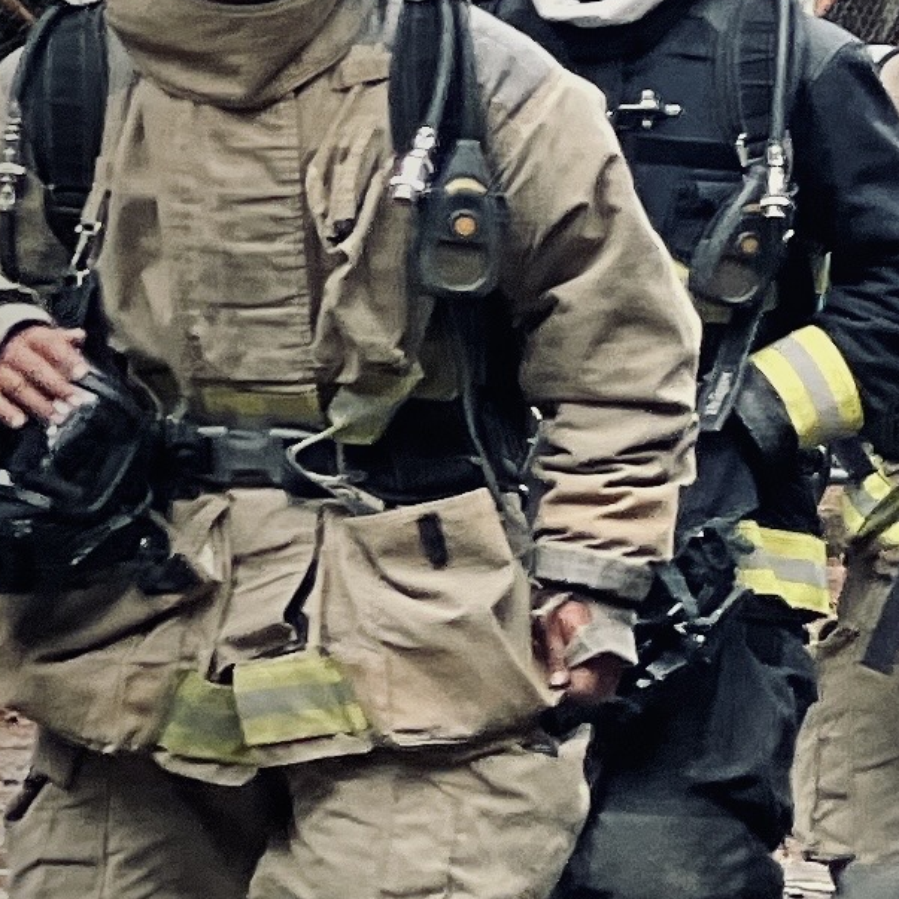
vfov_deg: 3.9
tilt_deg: -4.0
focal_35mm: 455
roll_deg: -1.2
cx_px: 2912
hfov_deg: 3.7
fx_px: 13369
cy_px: 255
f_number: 2.8
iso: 32
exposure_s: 1/121
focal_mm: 9
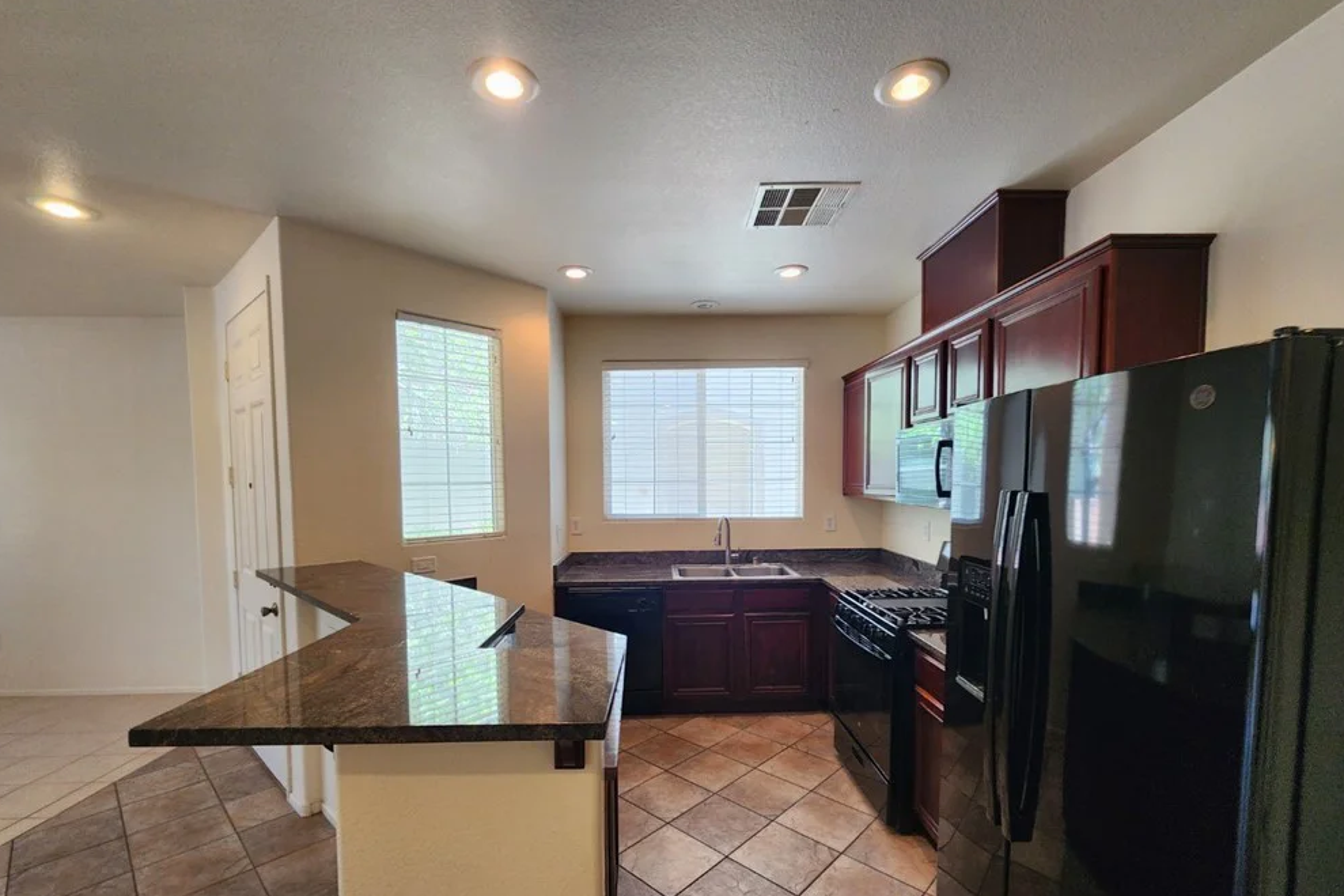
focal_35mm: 14
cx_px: 667
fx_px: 523
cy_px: 514
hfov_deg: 104.3
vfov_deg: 80.7
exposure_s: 1/60
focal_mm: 2.2
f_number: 2.2
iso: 125
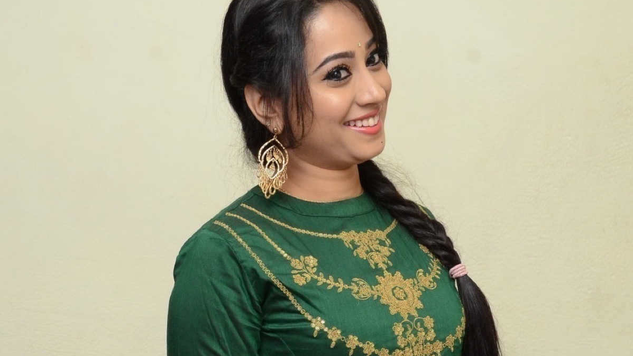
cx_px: 317
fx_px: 1594
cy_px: 388
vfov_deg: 12.5
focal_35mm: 95
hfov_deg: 22.5
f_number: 6.3
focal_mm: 40
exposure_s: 1/125
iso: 1600
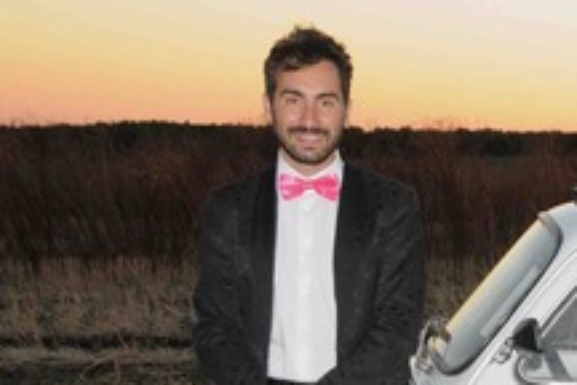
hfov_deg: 13.7
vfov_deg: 9.7
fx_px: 2244
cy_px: 390
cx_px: 882
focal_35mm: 140
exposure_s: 1/160
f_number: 5.6
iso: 400
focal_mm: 28
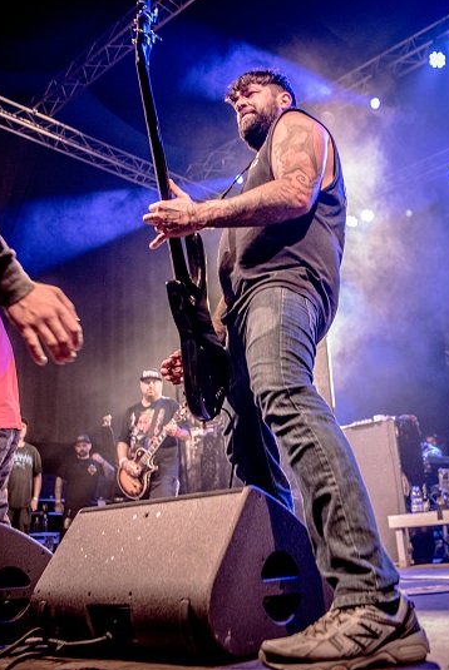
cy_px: 326
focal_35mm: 39
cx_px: 267
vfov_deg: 49.5
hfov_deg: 34.2
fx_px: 728
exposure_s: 1/100
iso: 2000
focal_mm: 29
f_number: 2.8
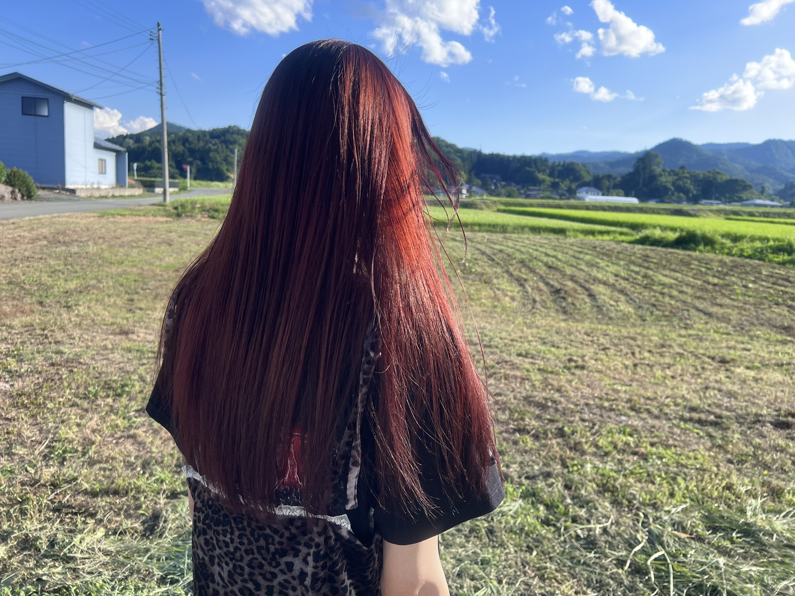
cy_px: 298
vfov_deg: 53.1
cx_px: 398
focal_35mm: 26
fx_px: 597
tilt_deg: -9.8
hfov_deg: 67.3
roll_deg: -4.4
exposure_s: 1/1311
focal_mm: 5.7
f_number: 1.5
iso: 50
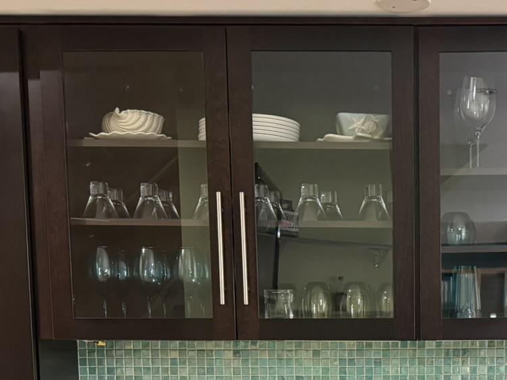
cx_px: 412
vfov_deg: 21.0
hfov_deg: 28.7
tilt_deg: -6.3
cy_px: 436
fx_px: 967
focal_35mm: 66
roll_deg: +0.4
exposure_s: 1/40
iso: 640
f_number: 1.78
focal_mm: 6.76
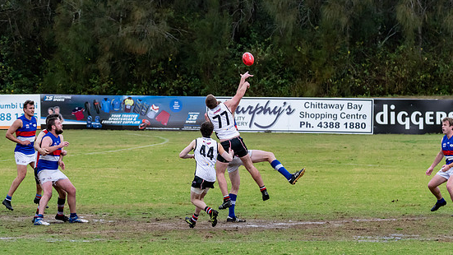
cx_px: 254
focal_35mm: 410
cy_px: 127
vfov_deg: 3.0
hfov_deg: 5.3
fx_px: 4925
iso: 1250
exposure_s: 1/3200
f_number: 7.1
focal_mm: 200
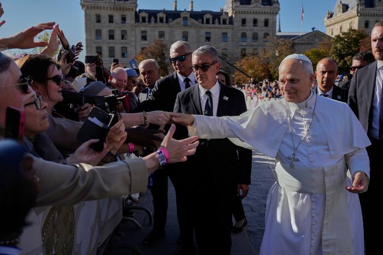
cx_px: 192
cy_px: 128
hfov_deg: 55.8
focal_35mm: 34
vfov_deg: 38.9
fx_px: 362
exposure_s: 1/2500
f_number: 5
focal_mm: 34
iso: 400
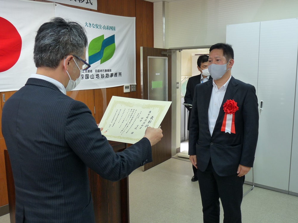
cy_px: 112
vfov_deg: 42.9
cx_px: 149
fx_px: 284
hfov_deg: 55.4
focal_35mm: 33
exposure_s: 1/40
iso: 160
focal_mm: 4.8
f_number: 2.8
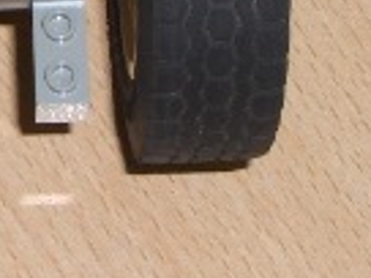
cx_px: -74
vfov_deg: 8.9
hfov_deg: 11.7
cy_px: -38
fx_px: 1768
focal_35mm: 165
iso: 100
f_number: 4.3
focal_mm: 5.8
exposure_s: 1/60
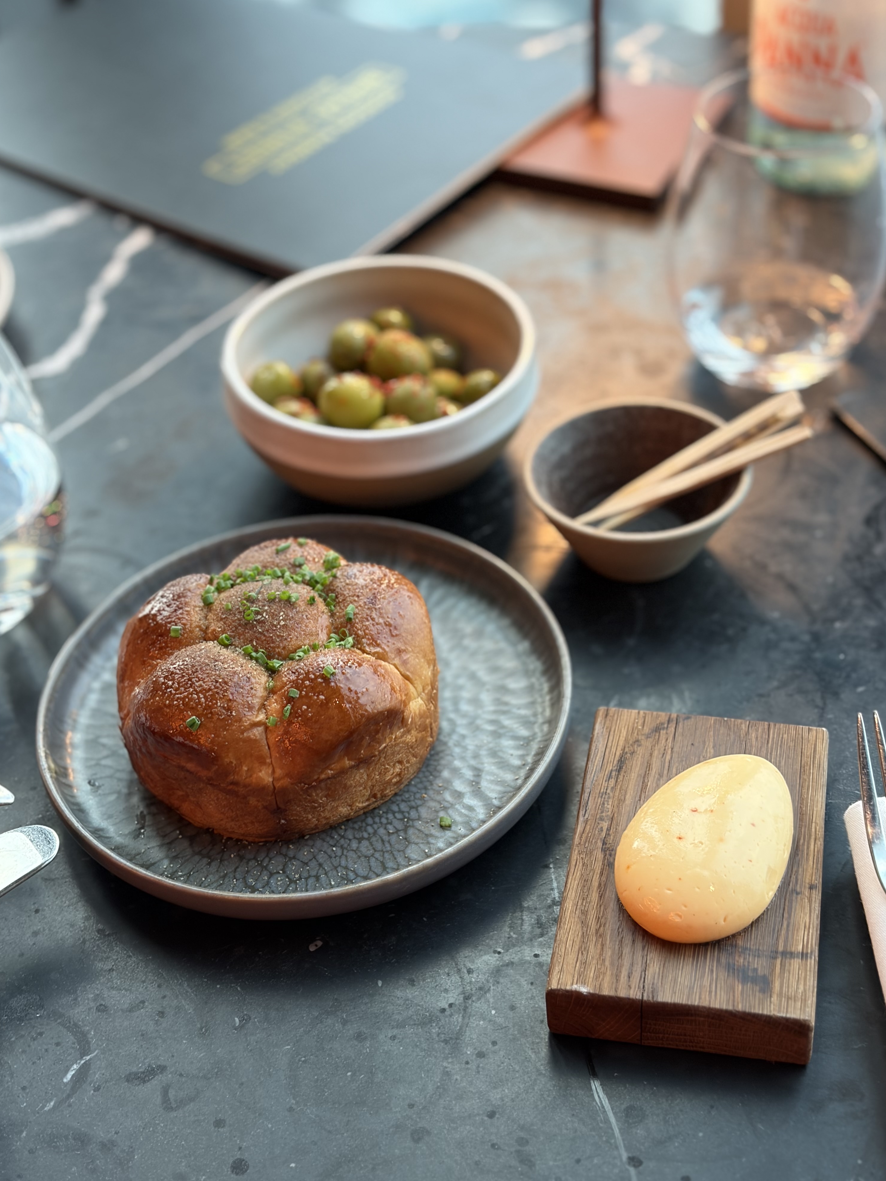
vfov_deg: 36.2
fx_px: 1809
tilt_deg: -40.7
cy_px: 582
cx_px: 438
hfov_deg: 27.5
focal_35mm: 53
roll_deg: +5.2
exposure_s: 1/60
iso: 100
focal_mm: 5.96
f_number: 1.6
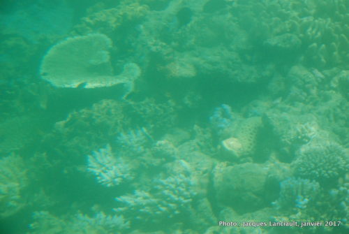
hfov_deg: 20.9
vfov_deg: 14.1
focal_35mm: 98
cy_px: 117
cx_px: 174
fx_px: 947
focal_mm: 65
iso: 800
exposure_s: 1/640
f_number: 6.3
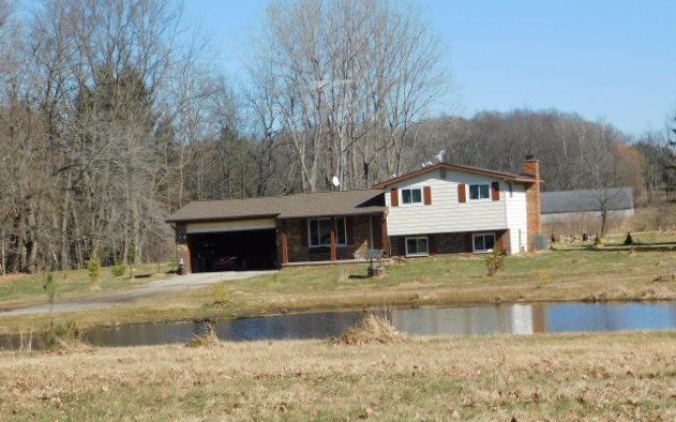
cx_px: 340
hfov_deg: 24.1
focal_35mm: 86
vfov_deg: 15.2
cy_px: 254
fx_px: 1584
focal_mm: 14.2
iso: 125
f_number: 4.4
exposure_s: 1/800
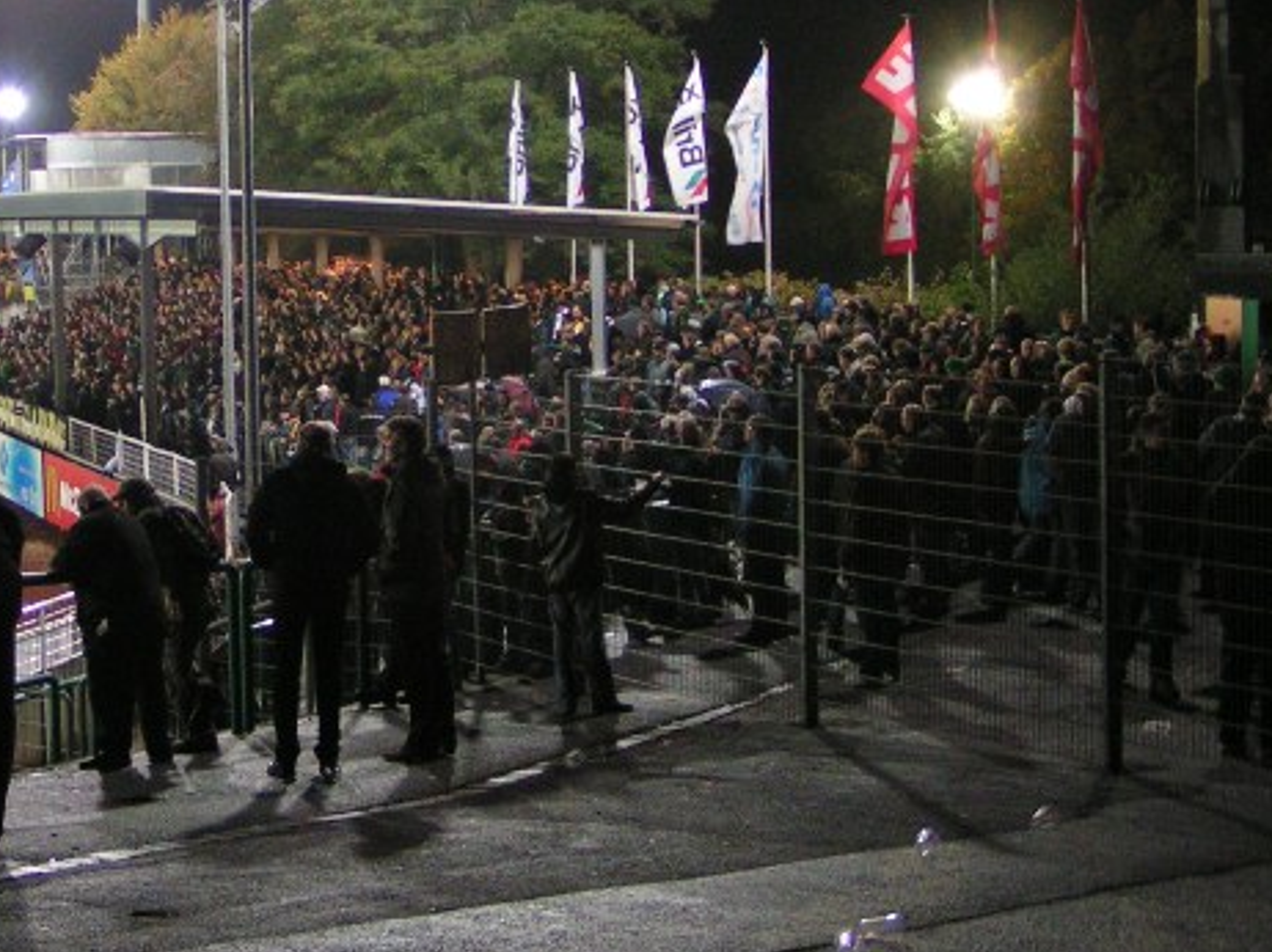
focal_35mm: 71
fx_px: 2608
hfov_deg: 26.9
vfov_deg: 20.5
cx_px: 267
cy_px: 206
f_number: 2.8
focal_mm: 6.3
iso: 200
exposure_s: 1/20
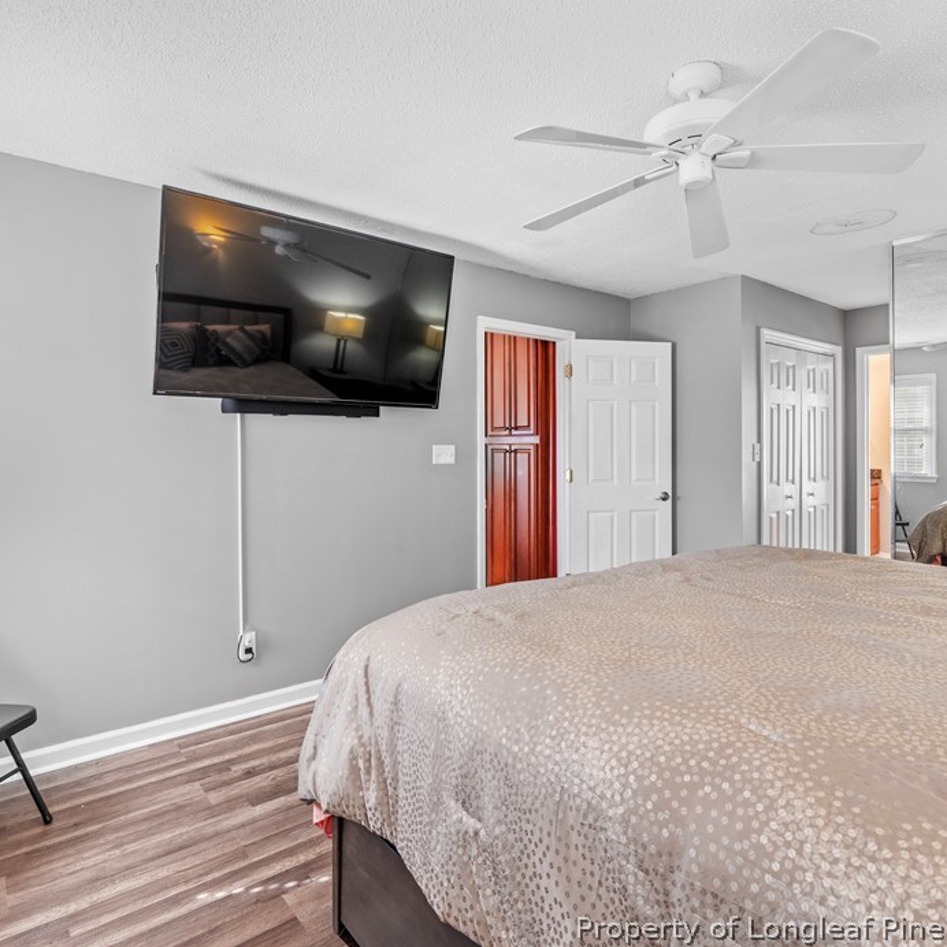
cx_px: 479
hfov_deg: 74.8
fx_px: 619
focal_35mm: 20
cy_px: 454
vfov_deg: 74.8
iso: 250
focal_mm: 10
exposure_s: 1/4
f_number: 4
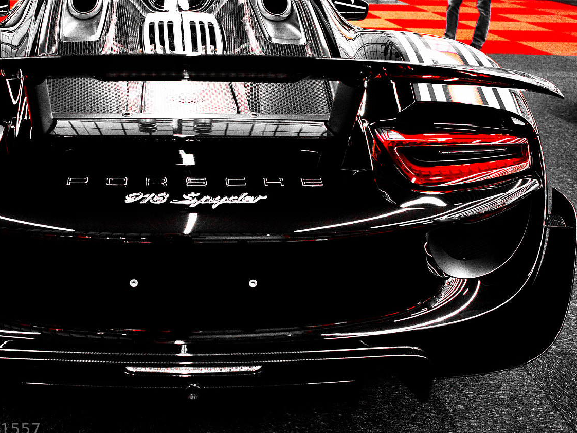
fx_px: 800
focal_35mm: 48
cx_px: 183
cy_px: 195
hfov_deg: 39.1
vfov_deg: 30.3
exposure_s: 1/40
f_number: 4
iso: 5000
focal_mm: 35
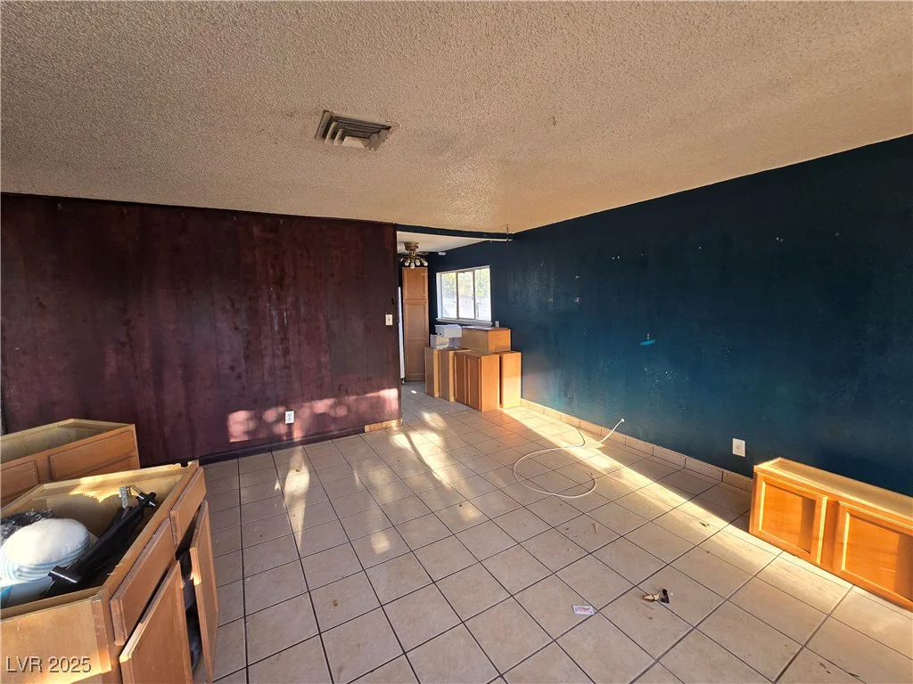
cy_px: 342
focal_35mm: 13
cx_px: 456
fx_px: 343
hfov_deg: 106.2
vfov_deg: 89.9
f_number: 2.2
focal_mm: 2.2
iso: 100
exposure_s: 1/120
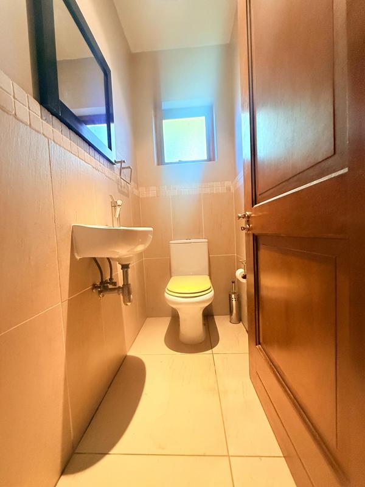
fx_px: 197
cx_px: 182
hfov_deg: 85.7
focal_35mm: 14
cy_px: 244
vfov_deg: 102.1
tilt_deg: -2.9
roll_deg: +3.0
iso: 640
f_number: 2.2
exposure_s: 1/100
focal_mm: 2.22
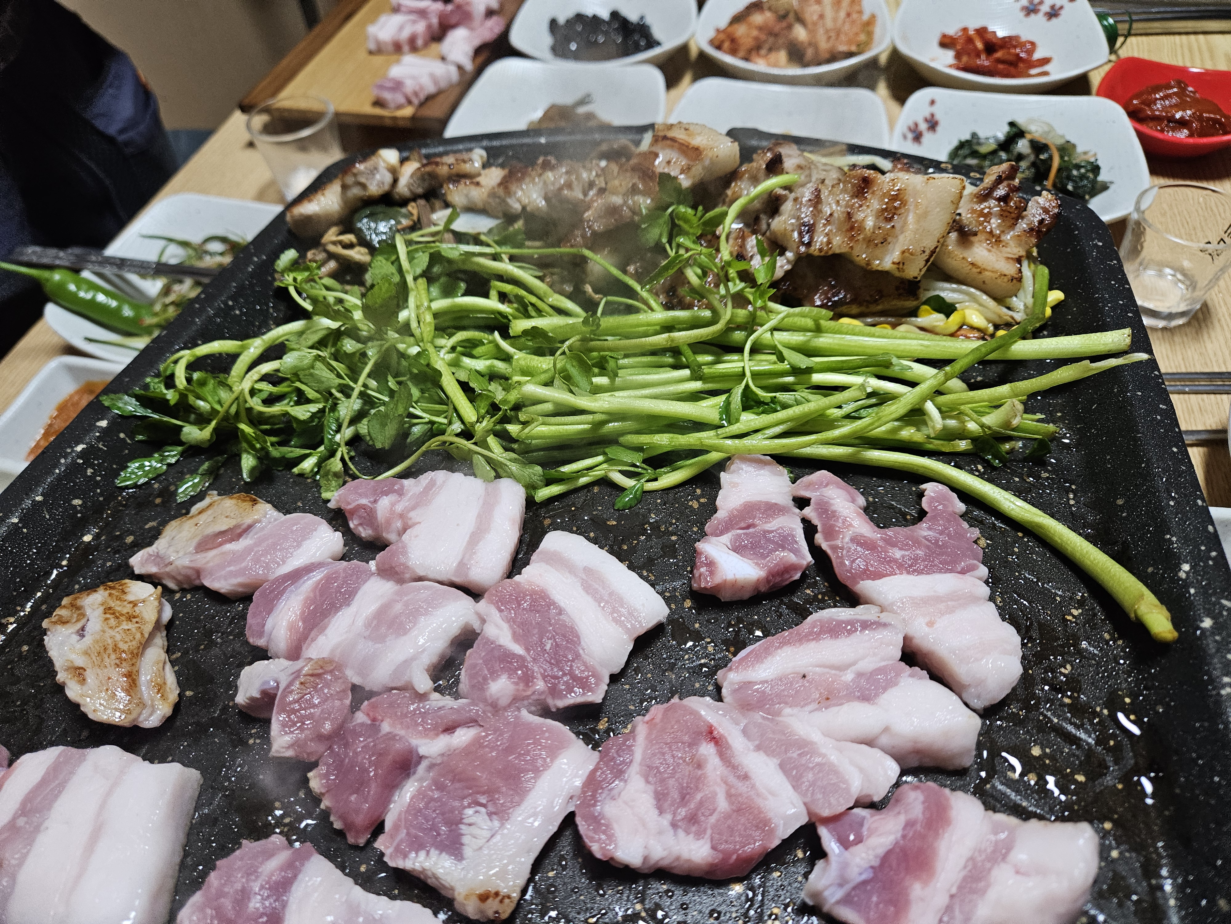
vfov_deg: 58.9
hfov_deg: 73.9
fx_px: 818
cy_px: 462
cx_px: 616
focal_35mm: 23
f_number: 1.8
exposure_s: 1/120
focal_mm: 5.4
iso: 400
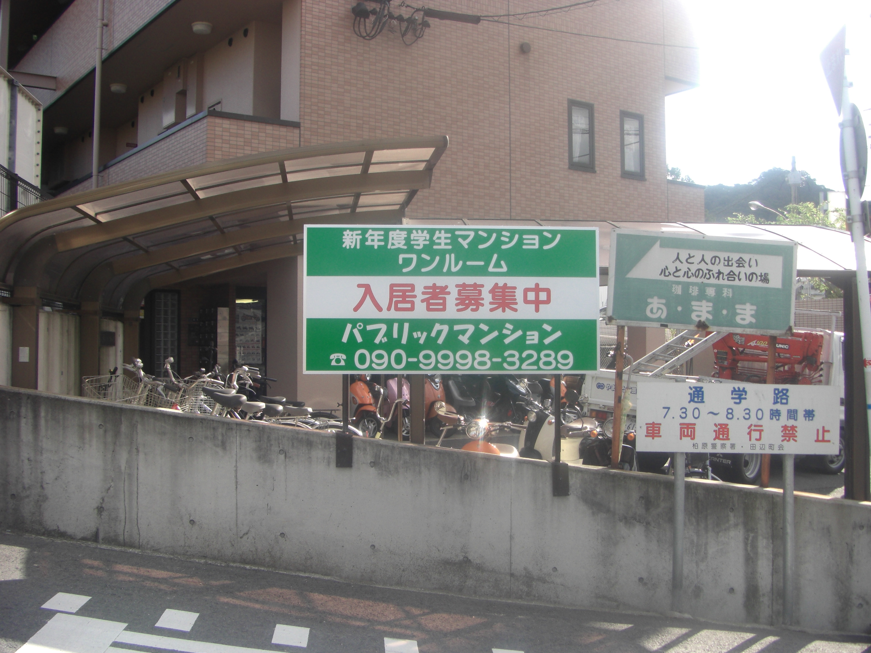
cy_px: 326
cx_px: 436
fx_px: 956
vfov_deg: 37.7
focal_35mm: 38
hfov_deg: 49.0
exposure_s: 1/250
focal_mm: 6.3
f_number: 3.4
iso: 64
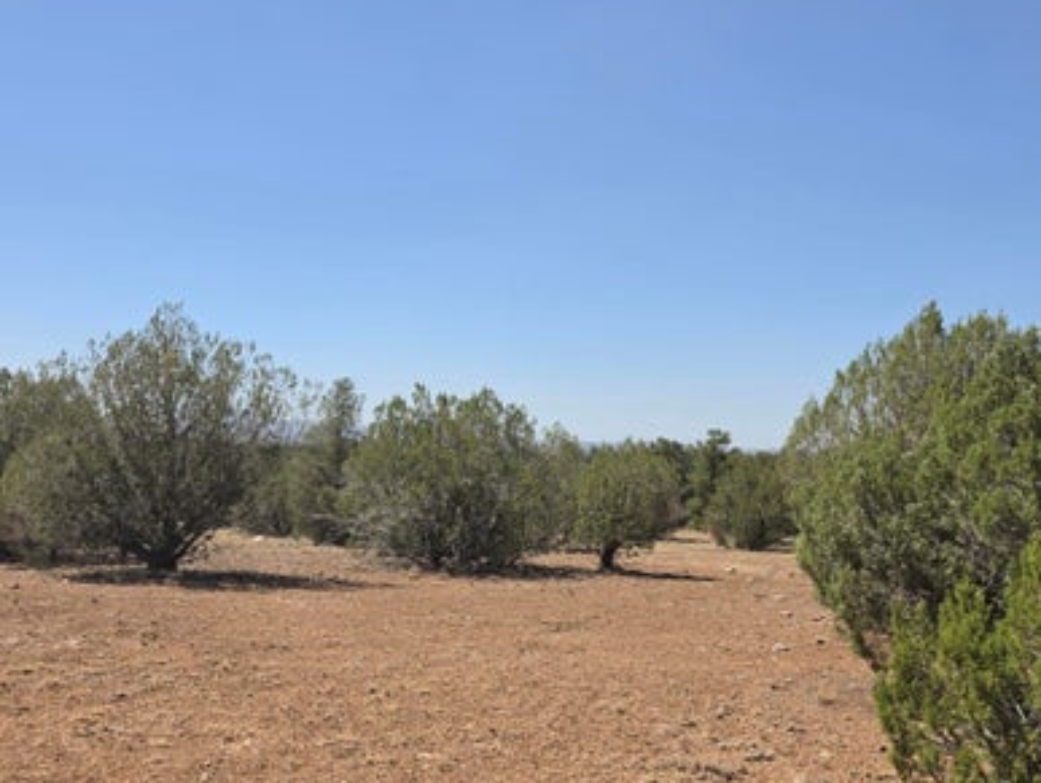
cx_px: 516
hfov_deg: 48.9
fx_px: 1144
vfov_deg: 37.7
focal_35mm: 38
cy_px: 439
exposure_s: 1/7622
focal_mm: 6.5
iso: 64
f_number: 1.4
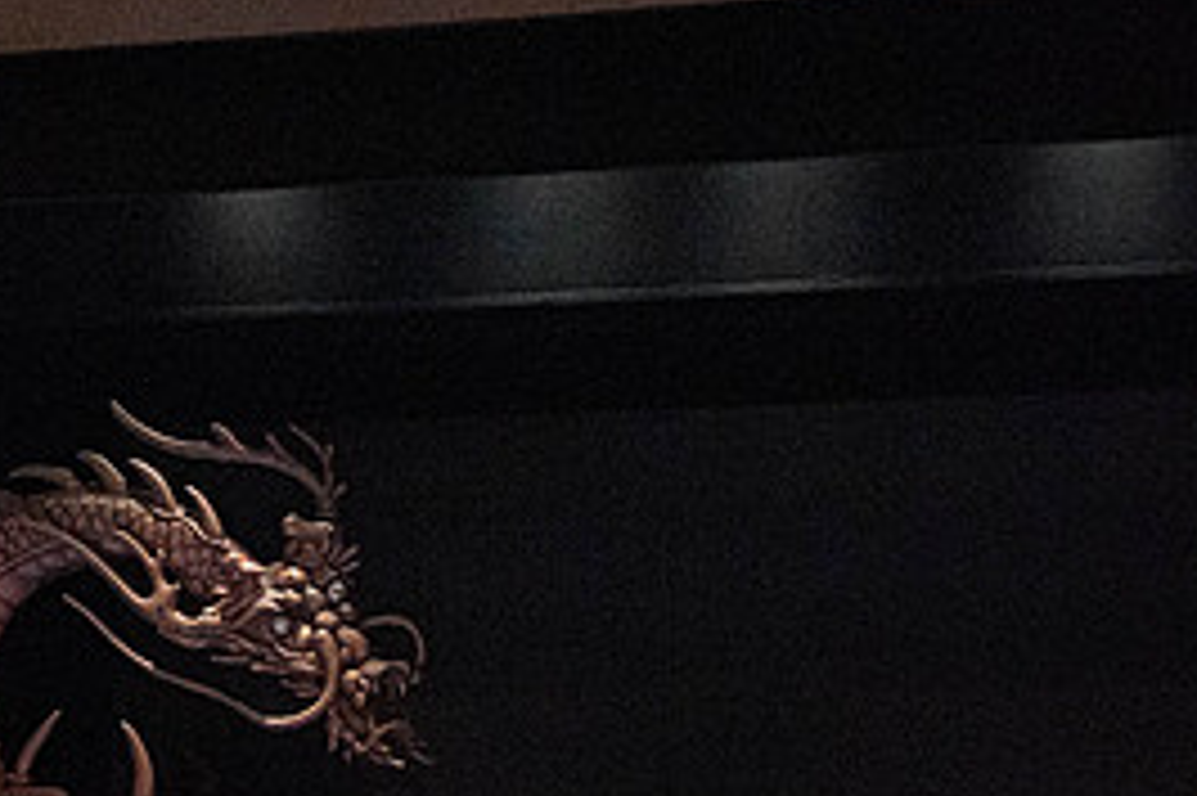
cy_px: 812
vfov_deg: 15.7
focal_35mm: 85
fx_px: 2824
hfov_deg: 23.9
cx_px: 482
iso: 25600
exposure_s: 1/400
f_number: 9
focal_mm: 39
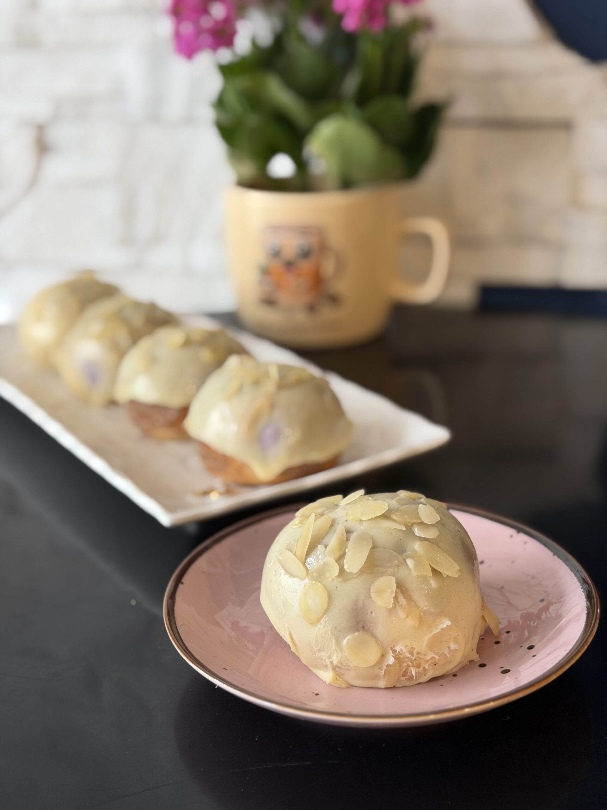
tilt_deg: -19.6
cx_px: 304
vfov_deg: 39.7
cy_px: 405
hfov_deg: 30.3
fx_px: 1122
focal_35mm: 48
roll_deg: +2.8
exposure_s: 1/50
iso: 125
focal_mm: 6.76
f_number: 1.78
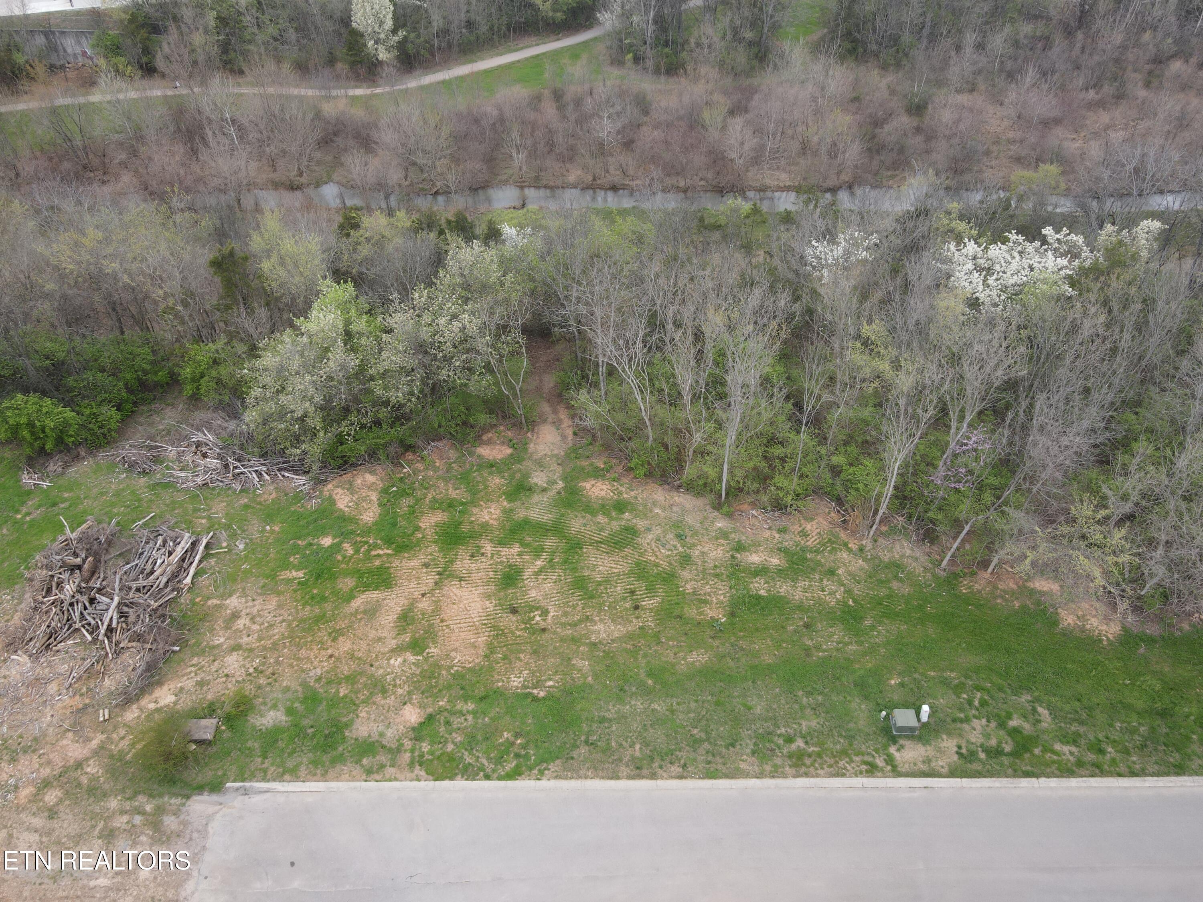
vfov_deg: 56.8
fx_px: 834
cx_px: 602
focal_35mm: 24
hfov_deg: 71.6
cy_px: 451
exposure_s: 1/50
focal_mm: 4.5
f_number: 2.8
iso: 100
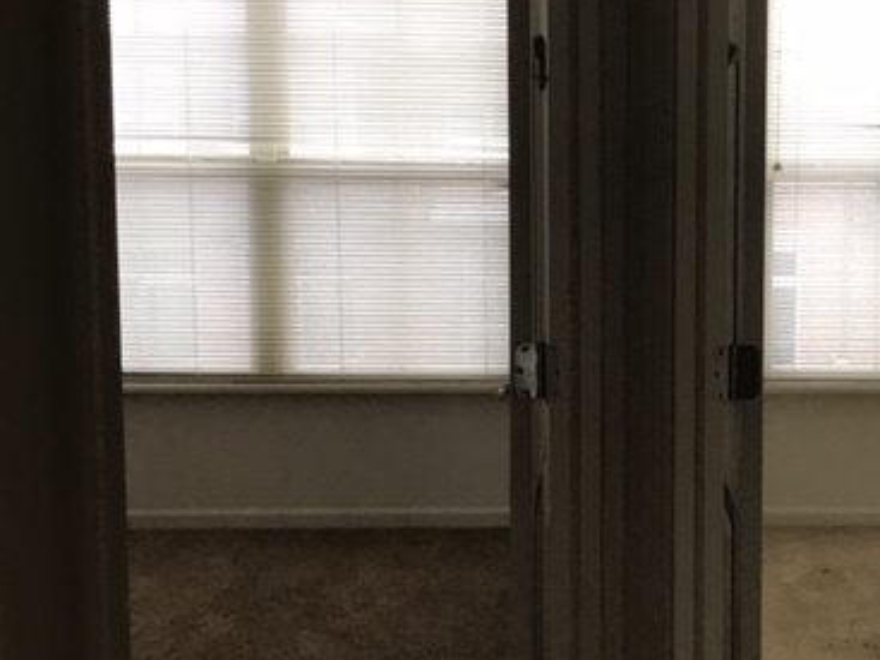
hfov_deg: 30.9
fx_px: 1550
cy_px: 288
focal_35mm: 61
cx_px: 710
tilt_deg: -6.0
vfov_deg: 24.0
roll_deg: -0.8
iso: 32
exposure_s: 1/24
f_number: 1.8
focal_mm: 3.99
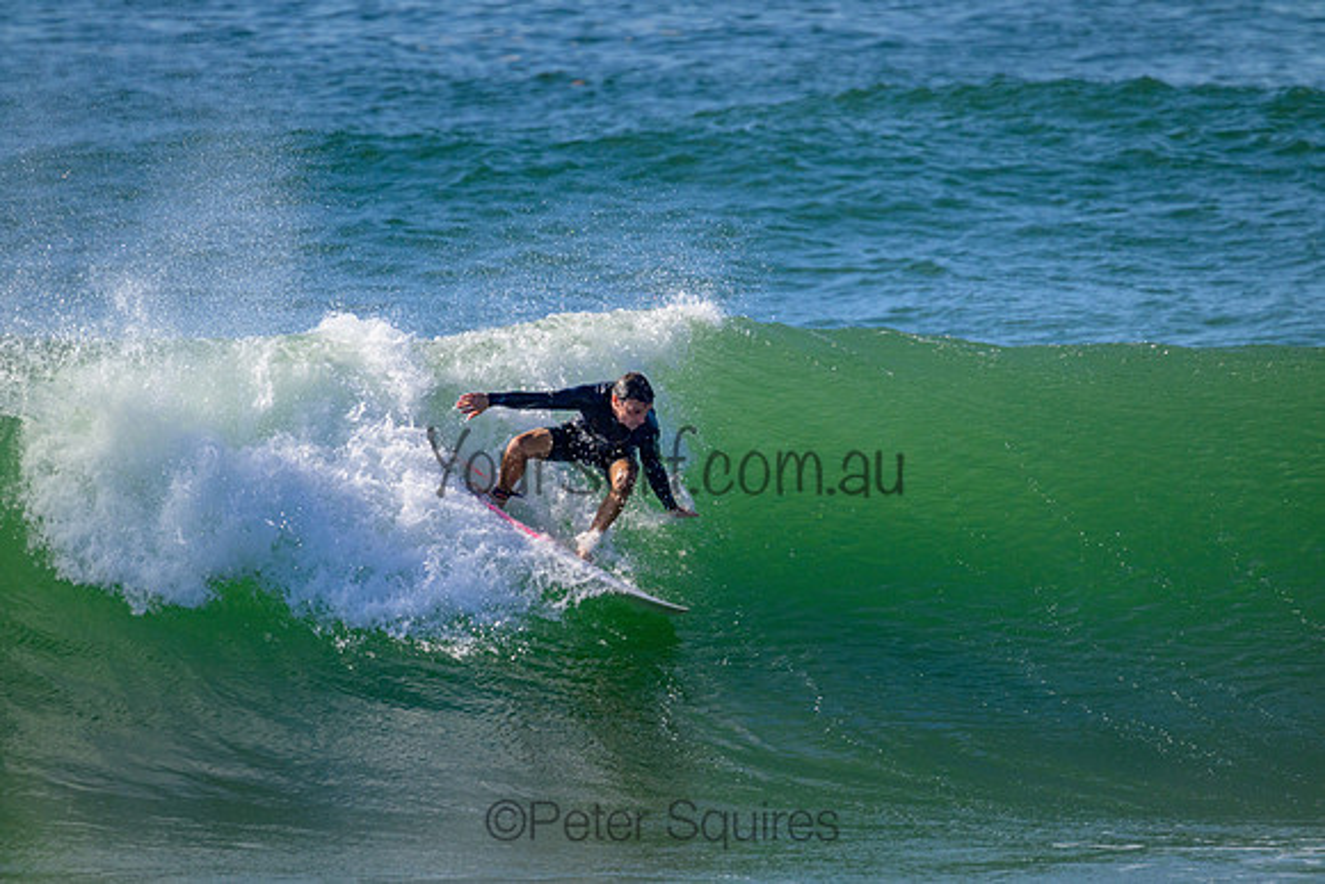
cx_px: 662
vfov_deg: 1.7
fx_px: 29450
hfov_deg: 2.6
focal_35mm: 800
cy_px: 442
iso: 1000
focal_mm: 800
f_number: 11
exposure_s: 1/2000
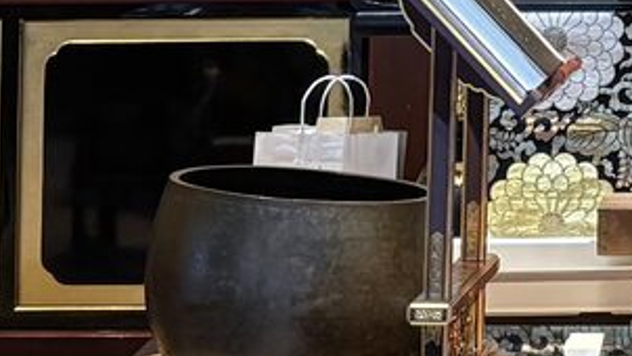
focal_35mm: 180
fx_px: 3017
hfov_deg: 11.6
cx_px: 862
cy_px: -482
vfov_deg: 6.4
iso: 320
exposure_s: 1/59
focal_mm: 5.96
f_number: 1.6
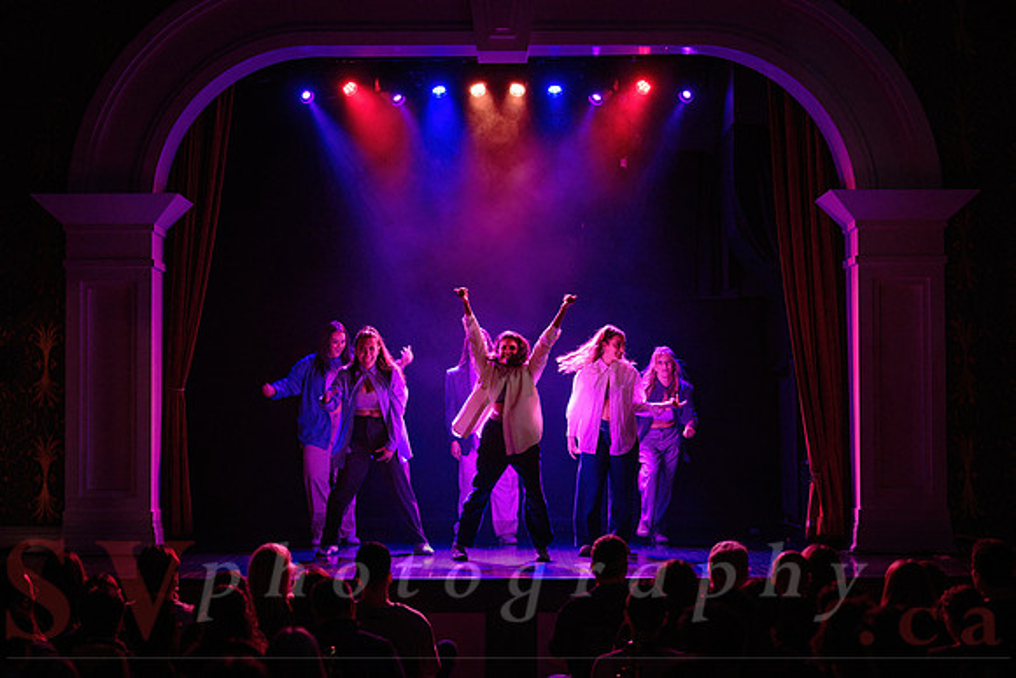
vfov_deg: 17.8
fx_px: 2169
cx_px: 471
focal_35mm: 77
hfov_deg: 26.4
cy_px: 314
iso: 2500
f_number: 2.8
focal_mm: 70
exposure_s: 1/100
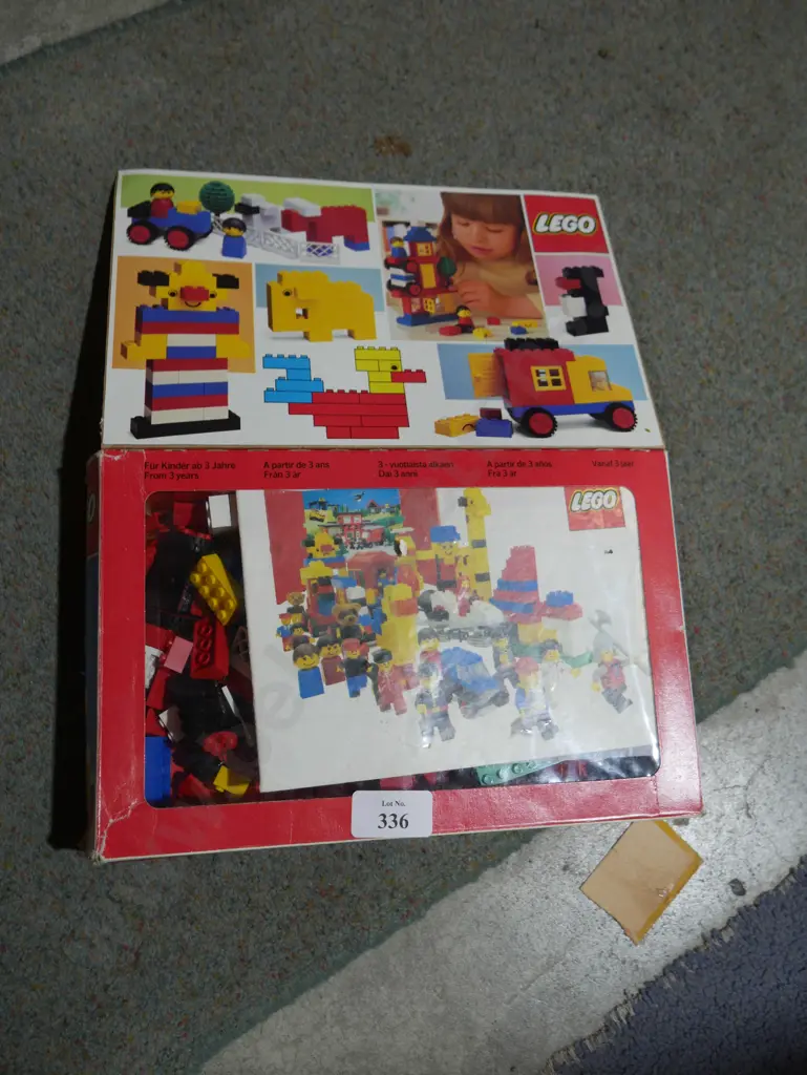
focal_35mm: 32
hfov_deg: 44.2
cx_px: 404
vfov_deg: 56.8
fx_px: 994
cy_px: 538
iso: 200
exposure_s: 1/80
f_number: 3.6
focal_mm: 16
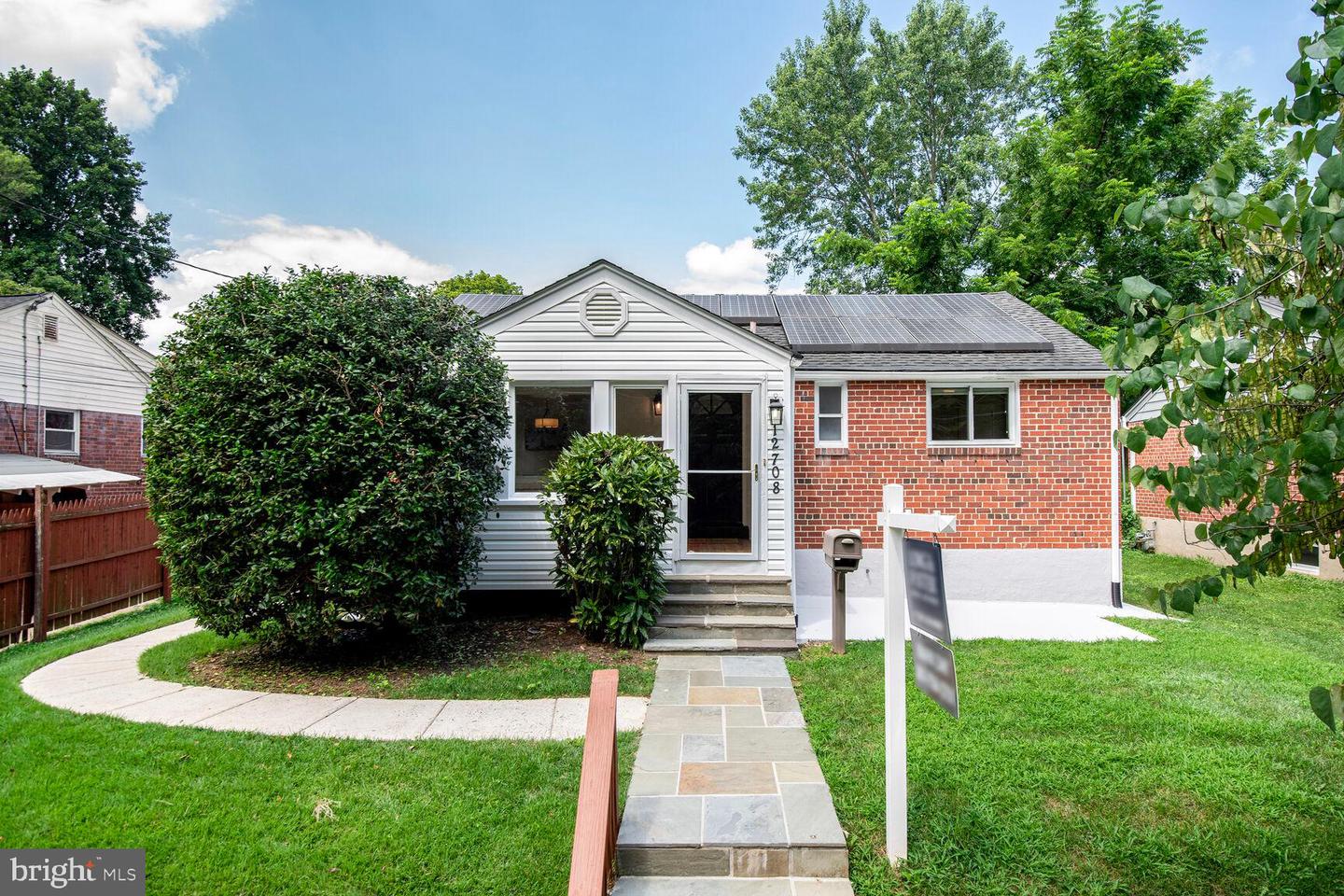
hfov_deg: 86.9
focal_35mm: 19
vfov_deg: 64.6
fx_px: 709
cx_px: 672
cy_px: 448
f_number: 8
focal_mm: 19
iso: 400
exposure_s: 1/60
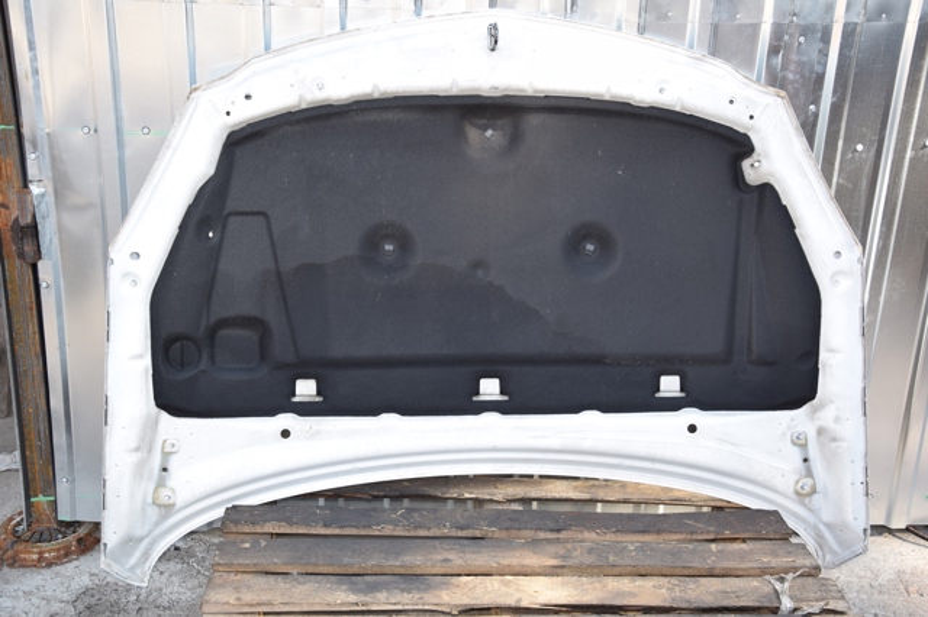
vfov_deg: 29.8
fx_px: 1159
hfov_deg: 43.6
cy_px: 308
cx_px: 464
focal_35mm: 45
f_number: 5.6
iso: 220
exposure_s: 1/125
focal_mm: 30
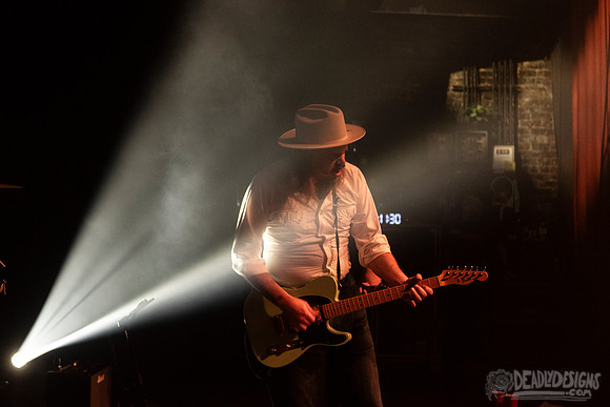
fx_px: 1052
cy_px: 144
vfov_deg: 21.8
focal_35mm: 62
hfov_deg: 32.3
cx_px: 251
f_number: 3.2
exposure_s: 1/100
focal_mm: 48
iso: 2500
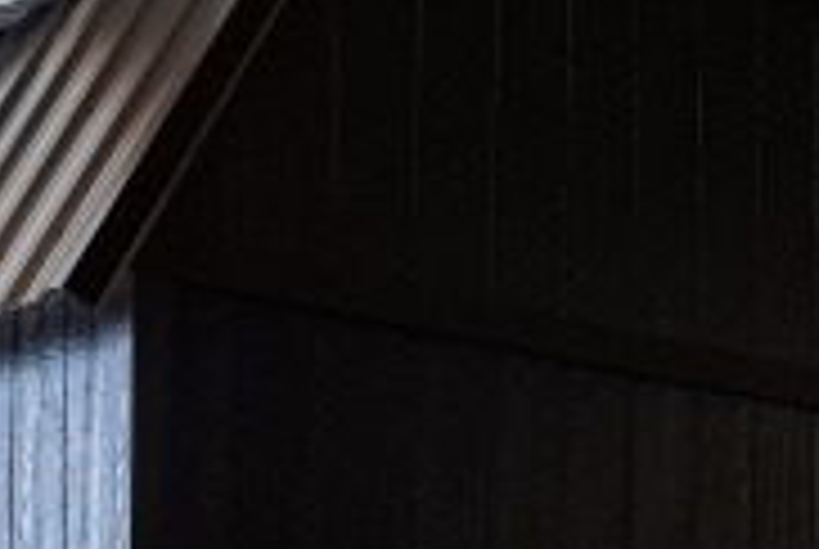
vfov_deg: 15.5
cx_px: 387
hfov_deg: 24.1
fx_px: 1914
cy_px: 720
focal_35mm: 84
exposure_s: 1/120
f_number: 1.8
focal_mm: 5.54
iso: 125
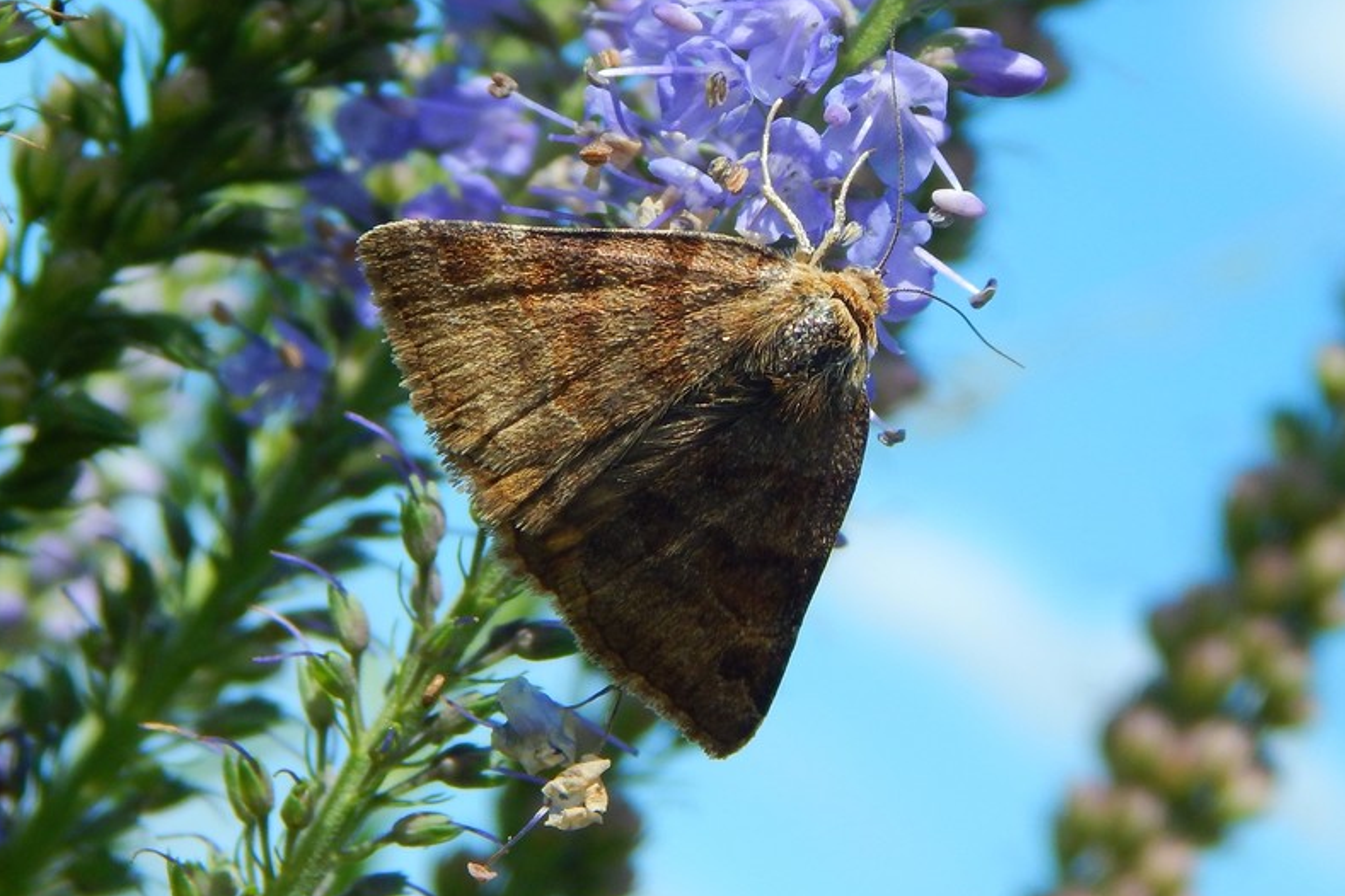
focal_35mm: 117
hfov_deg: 17.5
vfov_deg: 11.7
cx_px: 700
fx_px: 4371
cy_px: 393
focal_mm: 18.7
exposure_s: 1/800
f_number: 4.5
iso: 125
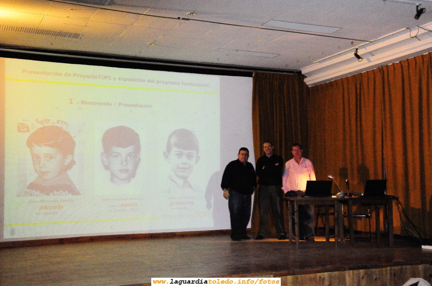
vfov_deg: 28.0
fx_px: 575
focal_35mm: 48
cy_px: 143
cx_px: 216
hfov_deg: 41.2
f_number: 8
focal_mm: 32
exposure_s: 1/60
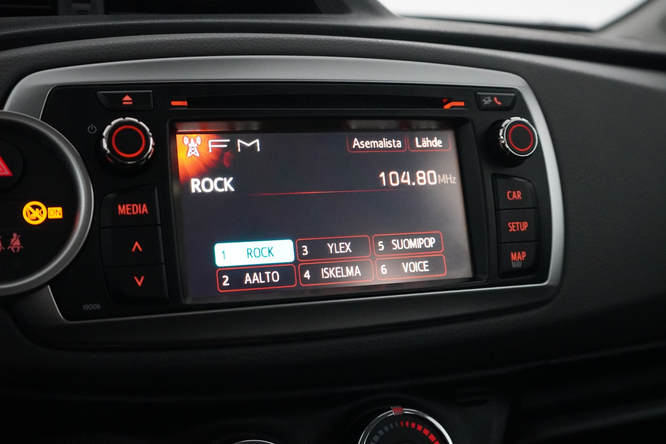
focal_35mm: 44
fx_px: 805
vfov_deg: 30.9
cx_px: 333
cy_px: 222
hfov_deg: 45.0
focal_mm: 29
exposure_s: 1/60
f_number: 3.5
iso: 6400
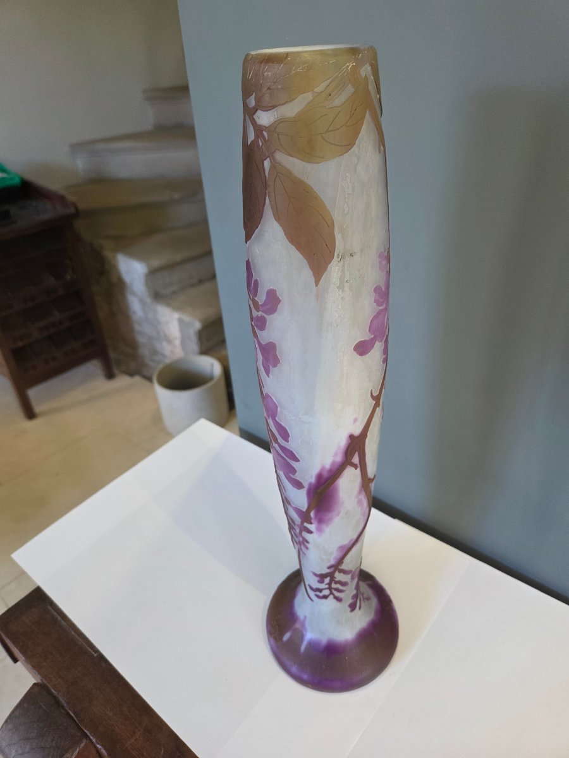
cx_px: 284
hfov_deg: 58.9
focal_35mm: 23
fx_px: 504
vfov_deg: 73.9
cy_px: 379
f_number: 1.8
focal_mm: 5.4
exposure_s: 1/120
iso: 320
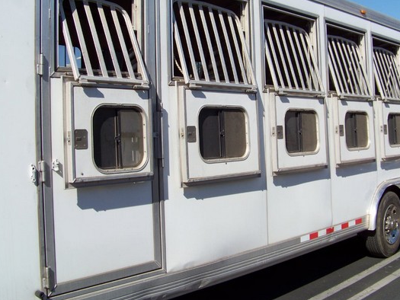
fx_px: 555
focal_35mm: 48
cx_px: 227
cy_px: 125
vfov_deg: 30.2
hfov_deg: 39.6
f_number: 4
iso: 72
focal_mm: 5.85
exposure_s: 1/800
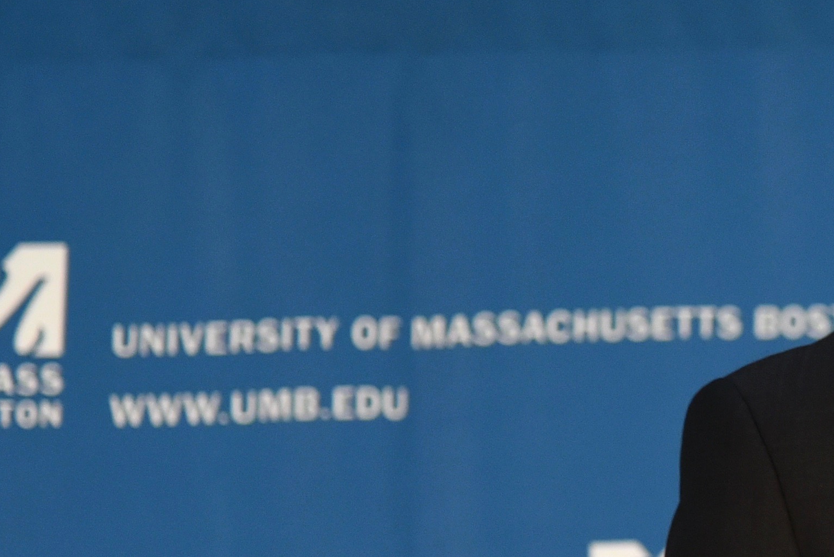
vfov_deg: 3.5
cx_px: 1222
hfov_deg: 5.2
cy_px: 661
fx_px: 9130
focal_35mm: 394
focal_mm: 100
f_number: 4
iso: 2000
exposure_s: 1/125
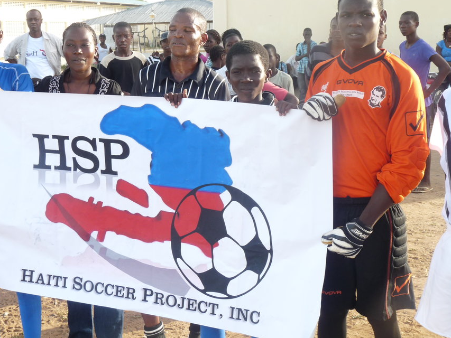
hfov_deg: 32.2
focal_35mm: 60
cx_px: 207
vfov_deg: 24.4
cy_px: 149
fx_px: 782
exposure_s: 1/160
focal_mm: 9
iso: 100
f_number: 4
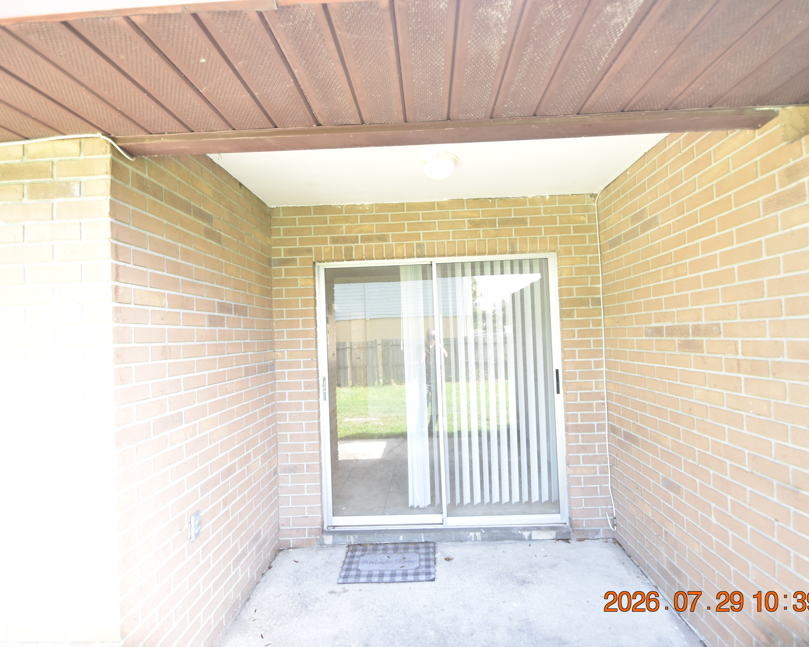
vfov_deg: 77.0
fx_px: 407
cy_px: 325
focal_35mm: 17
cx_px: 424
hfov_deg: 89.6
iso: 400
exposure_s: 1/90
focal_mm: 10
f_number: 4.8
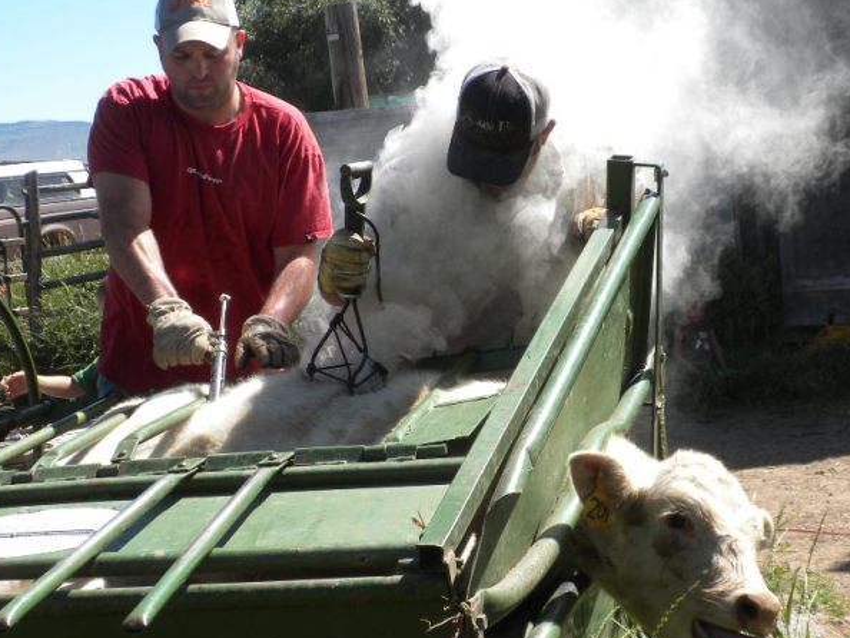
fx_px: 1720
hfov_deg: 27.7
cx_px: 532
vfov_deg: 21.0
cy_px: 378
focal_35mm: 70
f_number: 4.3
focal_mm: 9.1
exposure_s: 1/414
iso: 94
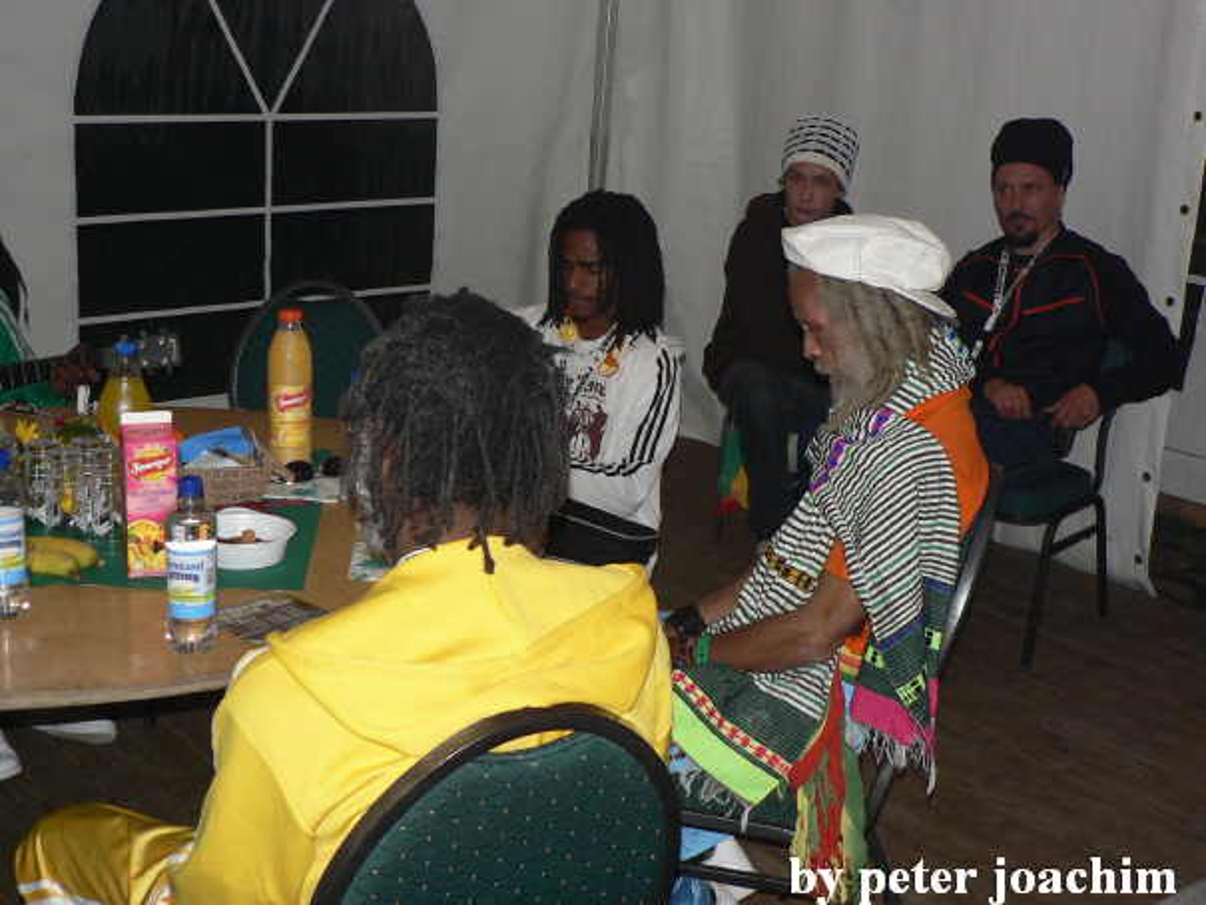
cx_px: 603
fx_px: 1568
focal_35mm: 45
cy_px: 452
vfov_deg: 32.2
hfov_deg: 42.1
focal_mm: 7.8
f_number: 2.8
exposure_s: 1/60
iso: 200
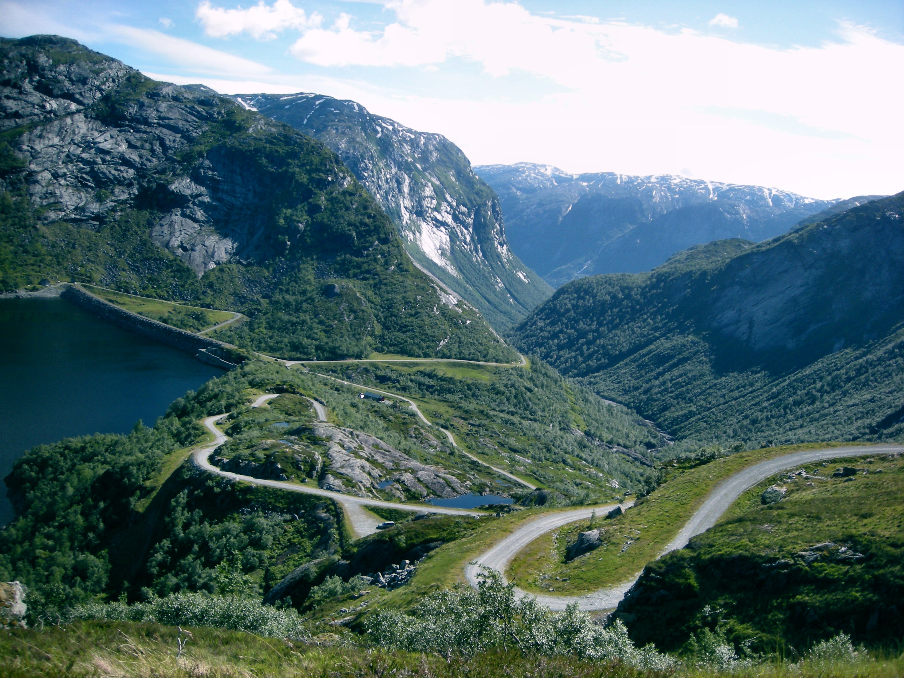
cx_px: 452
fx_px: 914
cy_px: 339
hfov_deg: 52.6
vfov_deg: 40.7
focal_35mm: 35
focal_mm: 5.7
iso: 64
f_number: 5.7
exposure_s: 1/223
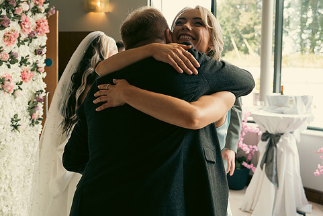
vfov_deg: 32.6
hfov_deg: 47.3
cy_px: 94
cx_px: 180
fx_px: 368
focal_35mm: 41
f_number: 3.5
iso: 500
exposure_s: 1/160
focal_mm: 34
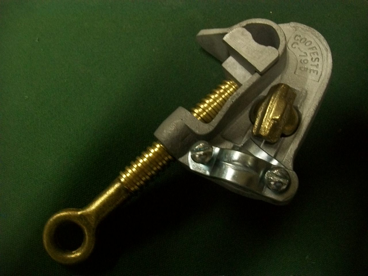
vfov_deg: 41.8
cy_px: 138
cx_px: 184
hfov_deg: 54.0
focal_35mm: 34
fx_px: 361
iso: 200
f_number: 2.7
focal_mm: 6.1
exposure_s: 1/8
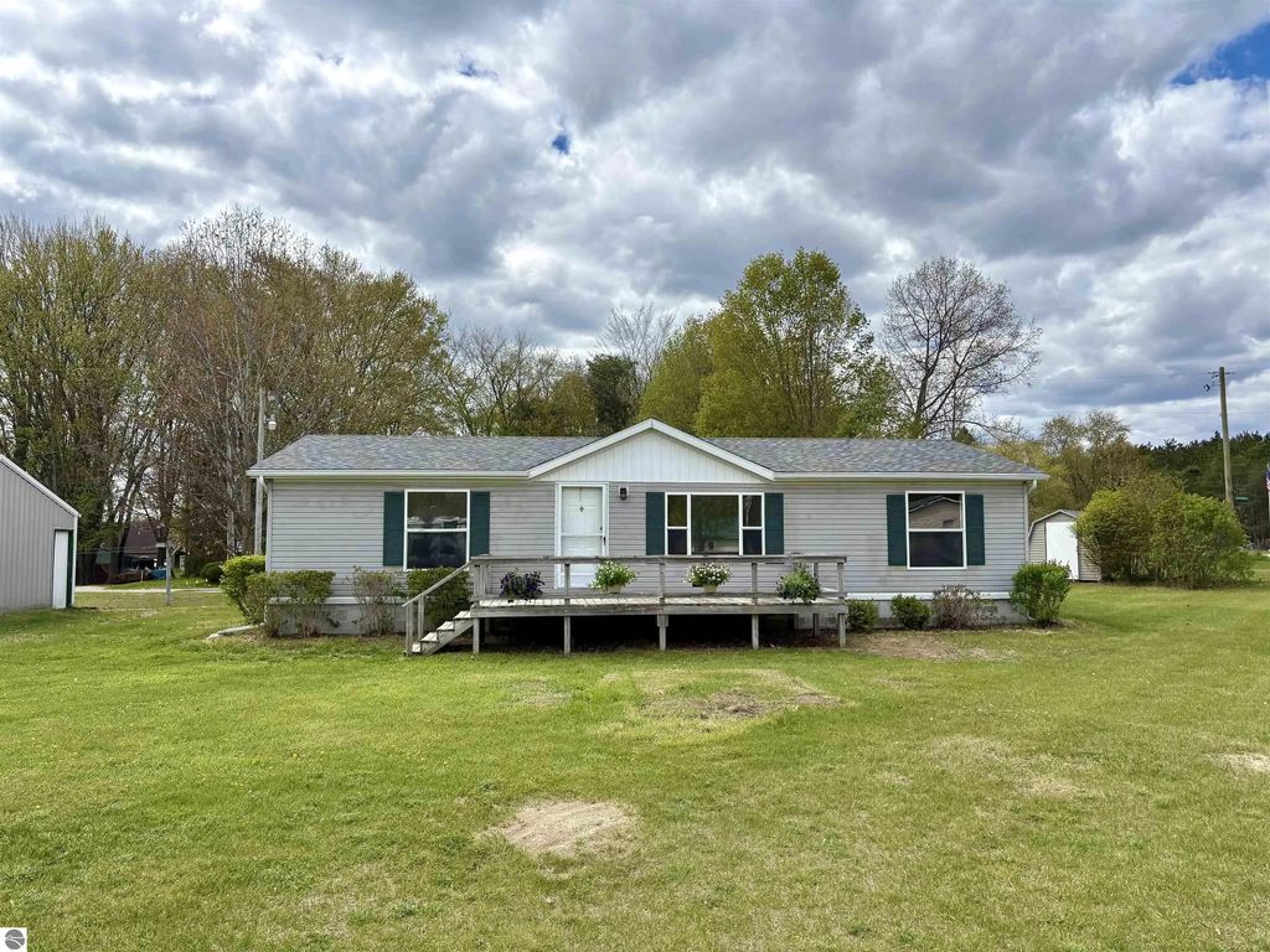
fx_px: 954
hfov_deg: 67.3
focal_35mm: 26
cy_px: 476
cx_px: 635
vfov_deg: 53.1
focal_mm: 5.96
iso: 50
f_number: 1.6
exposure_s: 1/4608
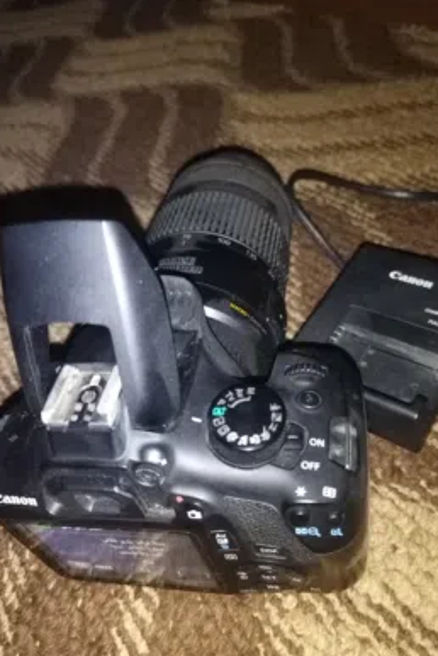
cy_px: 335
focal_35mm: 28
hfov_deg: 46.4
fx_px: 510
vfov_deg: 65.4
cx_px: 248
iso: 1848
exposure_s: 1/100
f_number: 1.8
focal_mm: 6.24
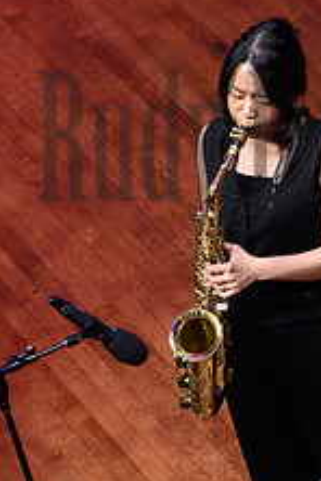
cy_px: 145
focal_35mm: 314
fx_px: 4199
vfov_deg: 6.6
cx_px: 323
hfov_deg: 4.4
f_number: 5.6
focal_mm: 155
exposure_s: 1/250
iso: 1600
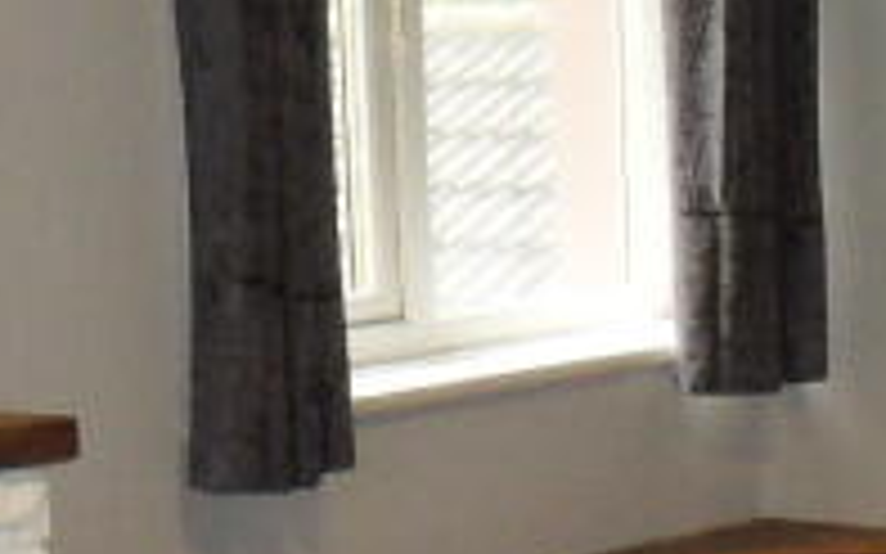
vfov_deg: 9.8
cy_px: 608
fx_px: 3186
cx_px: 571
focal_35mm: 132
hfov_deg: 15.8
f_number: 3.3
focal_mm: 4.2
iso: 200
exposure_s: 1/30
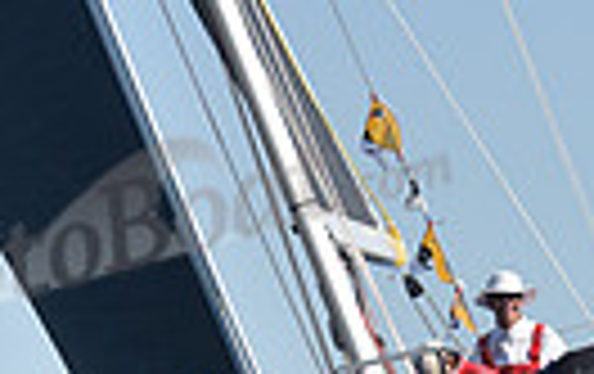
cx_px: 688
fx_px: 9778
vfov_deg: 2.2
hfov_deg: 3.5
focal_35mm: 603
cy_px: 403
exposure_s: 1/1000
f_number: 5
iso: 250
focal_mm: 135
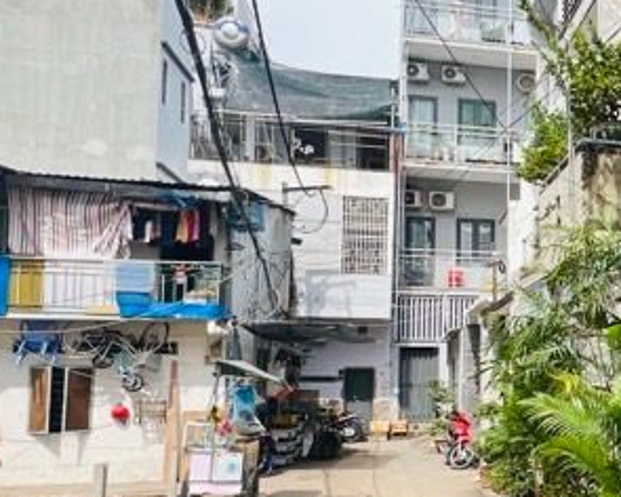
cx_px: 709
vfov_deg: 33.9
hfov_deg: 35.0
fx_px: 809
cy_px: 326
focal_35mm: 44
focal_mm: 1.57
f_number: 1.8
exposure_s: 1/786
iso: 32
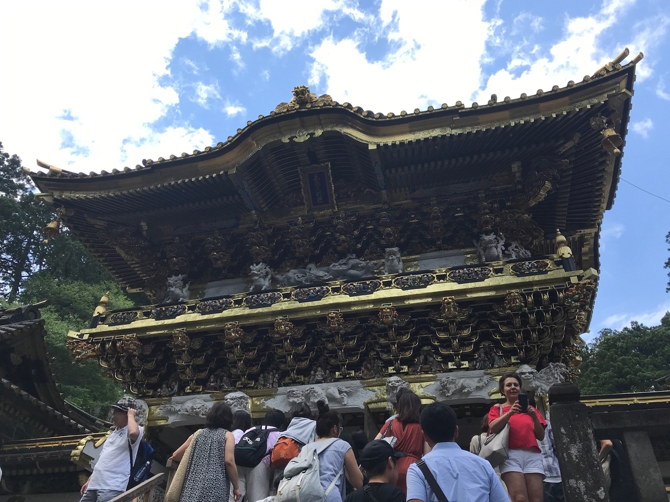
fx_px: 542
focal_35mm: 28
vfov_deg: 49.7
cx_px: 335
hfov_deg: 63.4
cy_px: 251
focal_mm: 3.99
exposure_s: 1/921
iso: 20
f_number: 1.8
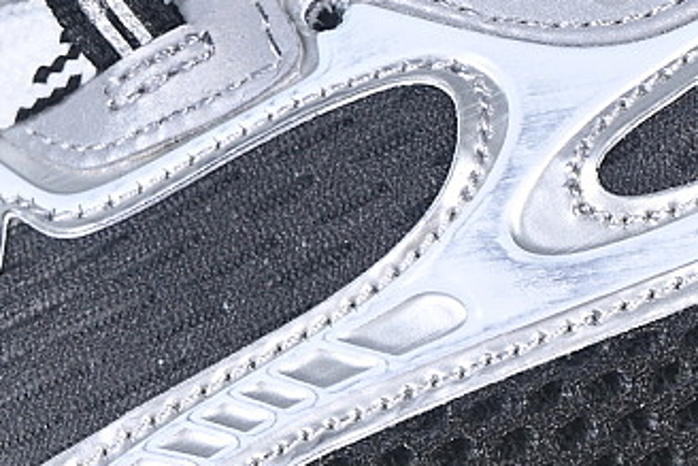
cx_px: 447
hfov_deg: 8.3
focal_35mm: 247
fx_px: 4791
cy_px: 464
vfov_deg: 5.6
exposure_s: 1/60
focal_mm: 50
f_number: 6.3
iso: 160
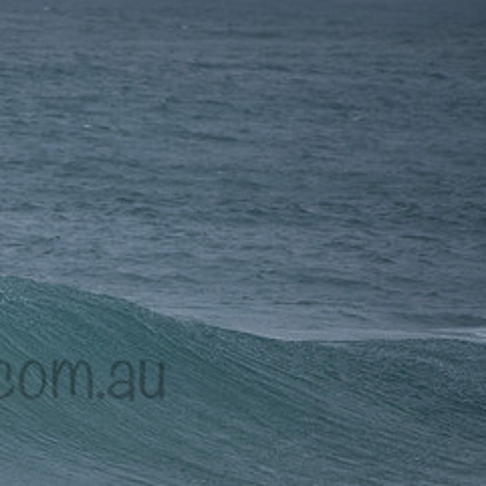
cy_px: 352
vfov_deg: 1.6
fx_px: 17520
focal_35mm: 1103
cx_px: -48
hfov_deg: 1.6
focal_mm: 500
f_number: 5.6
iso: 80
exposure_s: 1/1000
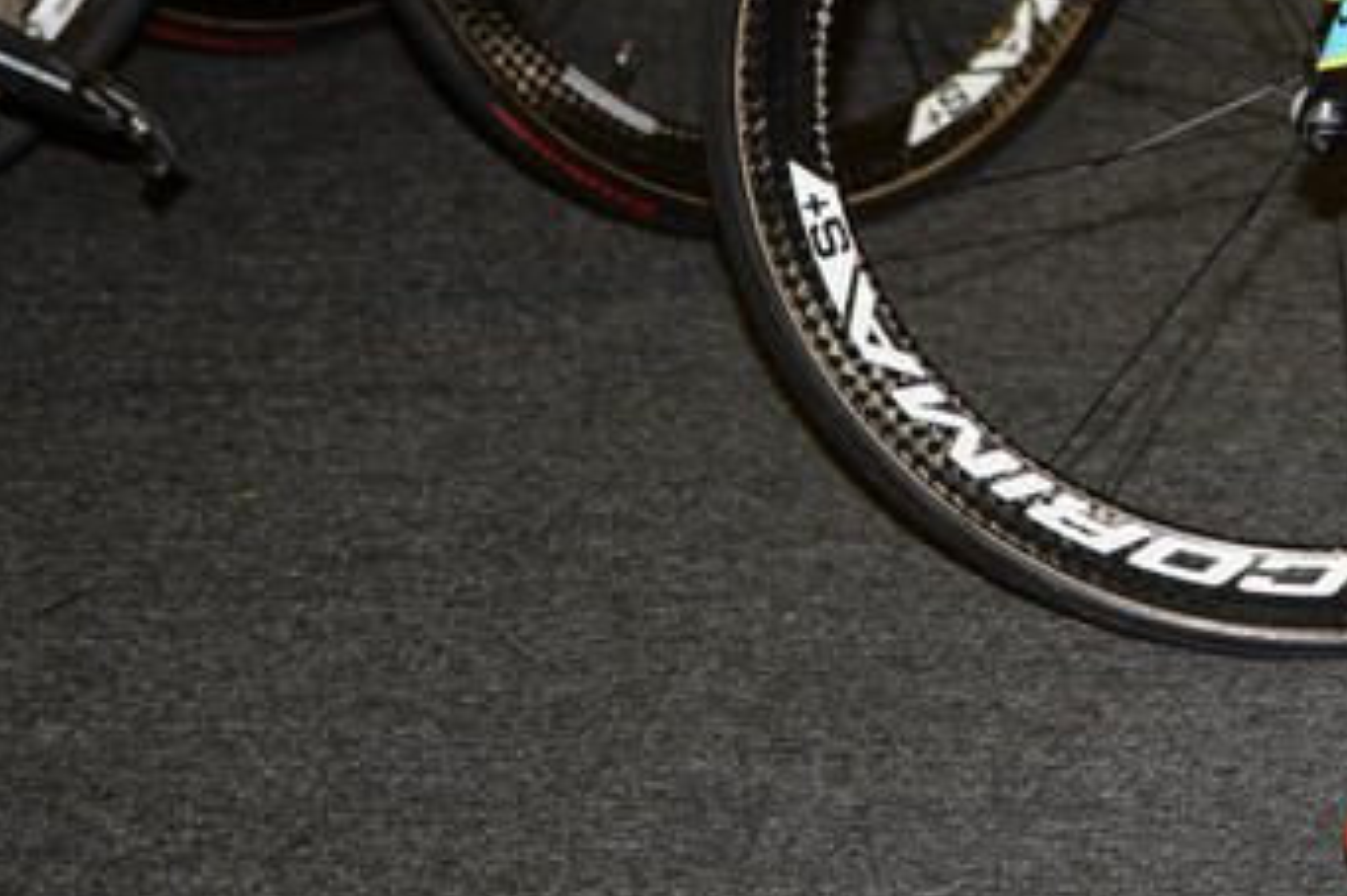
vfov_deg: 7.9
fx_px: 6320
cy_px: -596
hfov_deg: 11.6
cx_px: 2034
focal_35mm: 169
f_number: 2.8
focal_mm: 48
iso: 200
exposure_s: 1/250
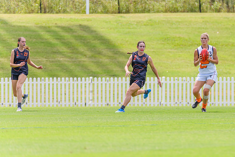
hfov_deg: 3.1
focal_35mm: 669
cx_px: 171
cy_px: 56
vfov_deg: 2.1
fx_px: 4368
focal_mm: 450
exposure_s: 1/1600
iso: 800
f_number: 8
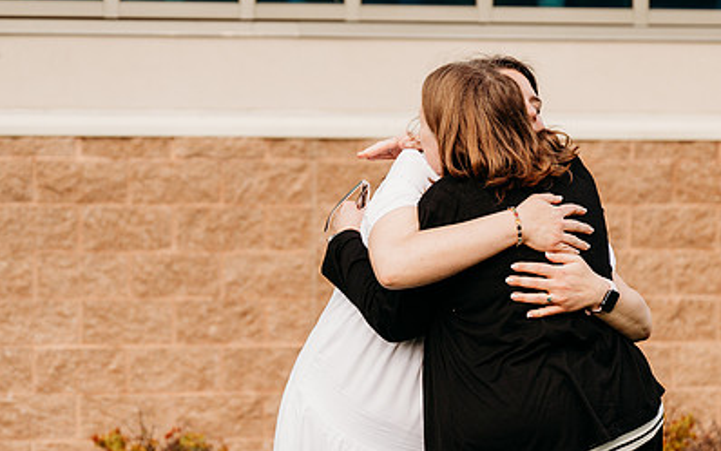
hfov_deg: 15.2
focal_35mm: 137
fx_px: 2693
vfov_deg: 9.6
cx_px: 311
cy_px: 255
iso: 200
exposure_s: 1/1600
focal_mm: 70
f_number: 2.8
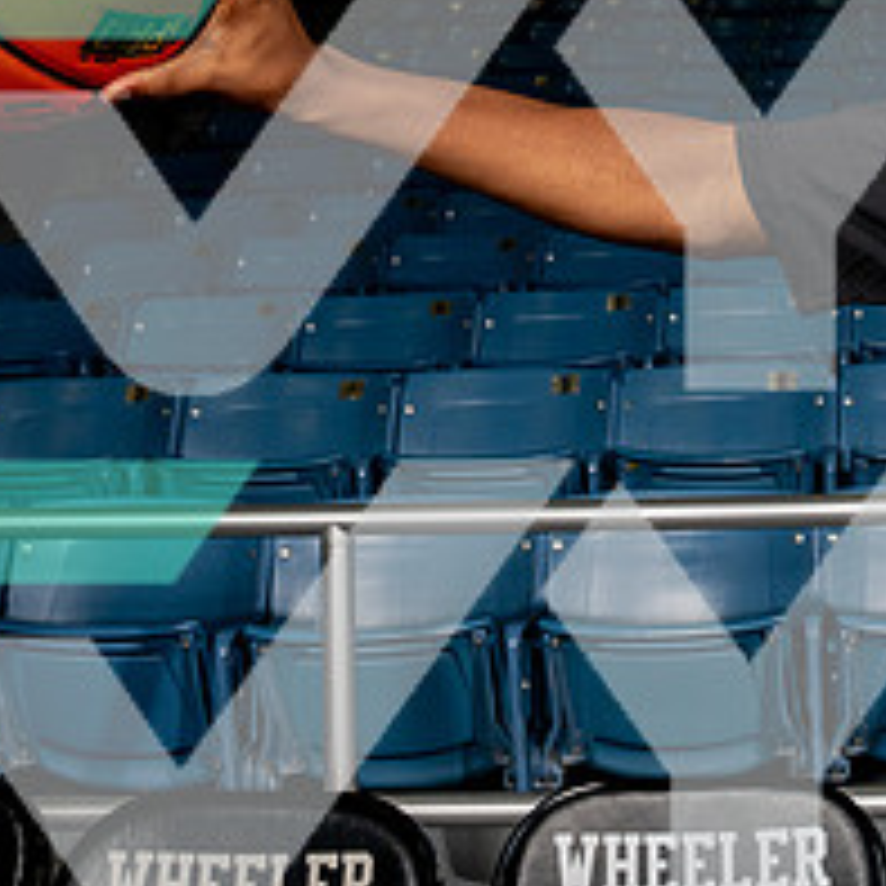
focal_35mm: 60
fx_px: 1737
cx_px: 949
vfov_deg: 27.9
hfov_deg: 26.6
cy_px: 155
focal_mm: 24
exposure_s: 1/125
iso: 250
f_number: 7.1
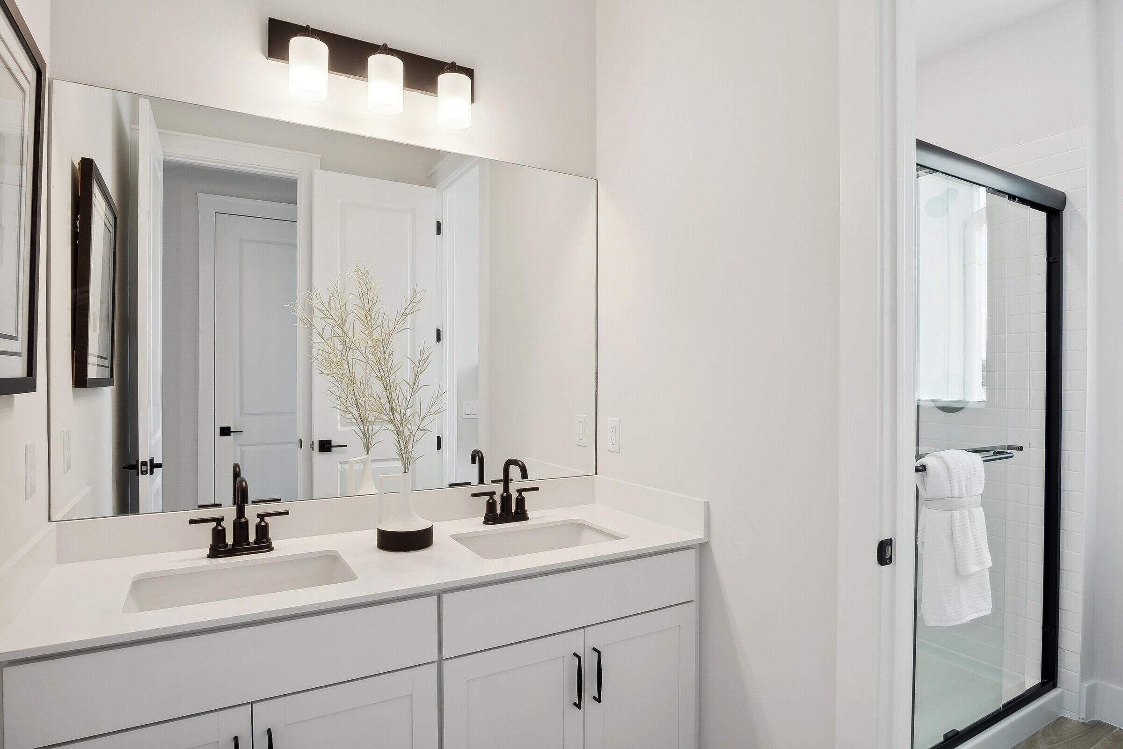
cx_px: 562
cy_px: 374
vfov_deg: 67.4
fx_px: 561
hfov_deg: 90.0
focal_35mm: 18
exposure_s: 1/30
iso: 200
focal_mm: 12
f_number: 8
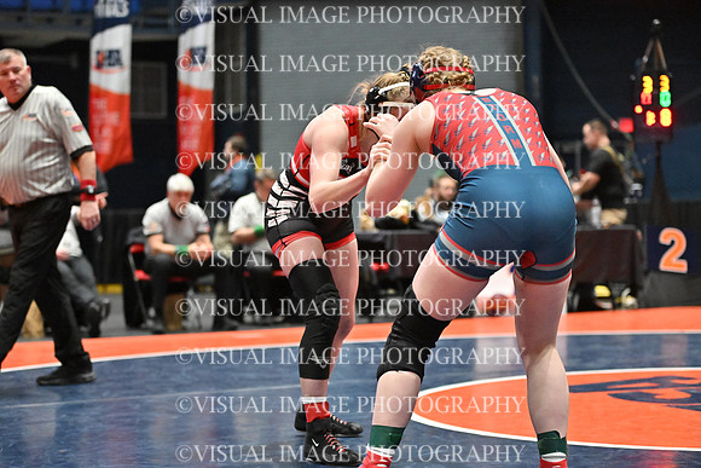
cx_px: 350
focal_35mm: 86
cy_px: 234
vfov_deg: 15.9
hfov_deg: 23.6
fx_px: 1675
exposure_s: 1/1250
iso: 6400
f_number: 2.8
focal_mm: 86
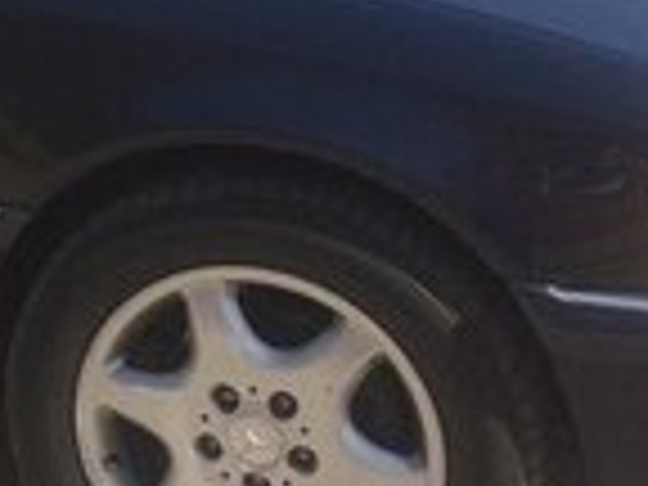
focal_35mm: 133
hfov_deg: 13.6
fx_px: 2490
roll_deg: +0.6
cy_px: -97
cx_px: -450
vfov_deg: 10.9
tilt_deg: -14.0
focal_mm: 4.15
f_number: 2.2
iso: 32
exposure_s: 1/1580
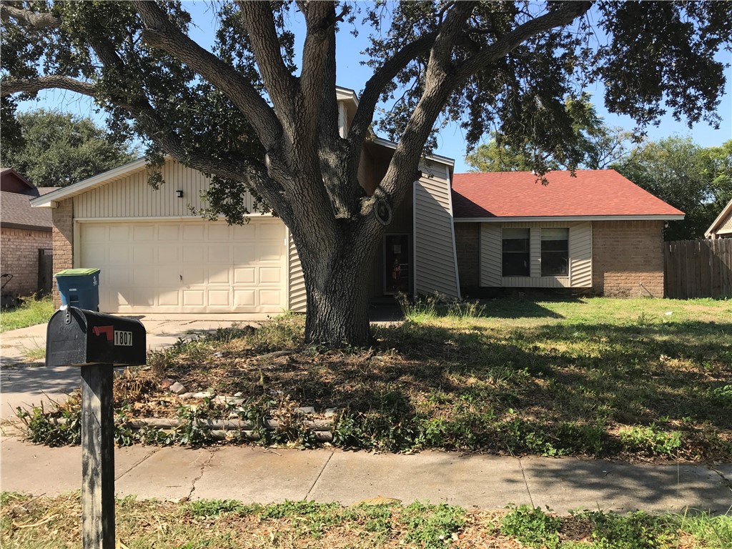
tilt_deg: +0.6
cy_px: 274
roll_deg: +0.6
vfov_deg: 49.7
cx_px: 366
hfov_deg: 63.4
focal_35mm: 28
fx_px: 592
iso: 20
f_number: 1.8
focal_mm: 3.99
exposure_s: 1/1227
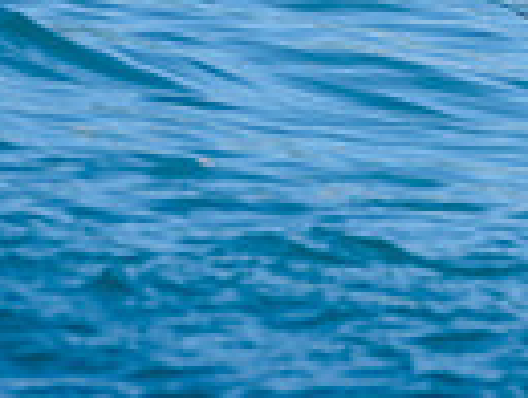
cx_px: 695
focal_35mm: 2620
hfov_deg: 0.8
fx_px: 40037
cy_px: -221
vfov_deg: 0.6
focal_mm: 500
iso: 280
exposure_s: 1/2000
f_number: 5.6
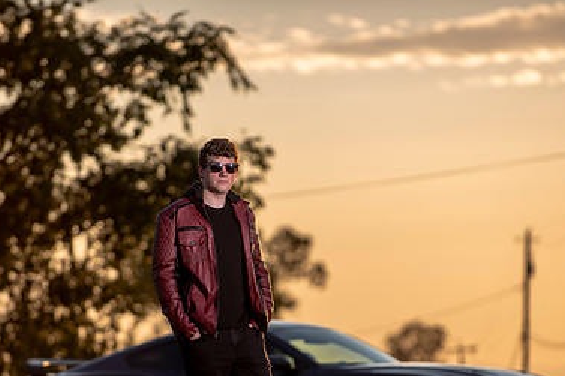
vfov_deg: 4.5
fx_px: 4832
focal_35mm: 308
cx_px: 301
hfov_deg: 6.7
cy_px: 288
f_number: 4
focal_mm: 200
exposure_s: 1/250
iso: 50
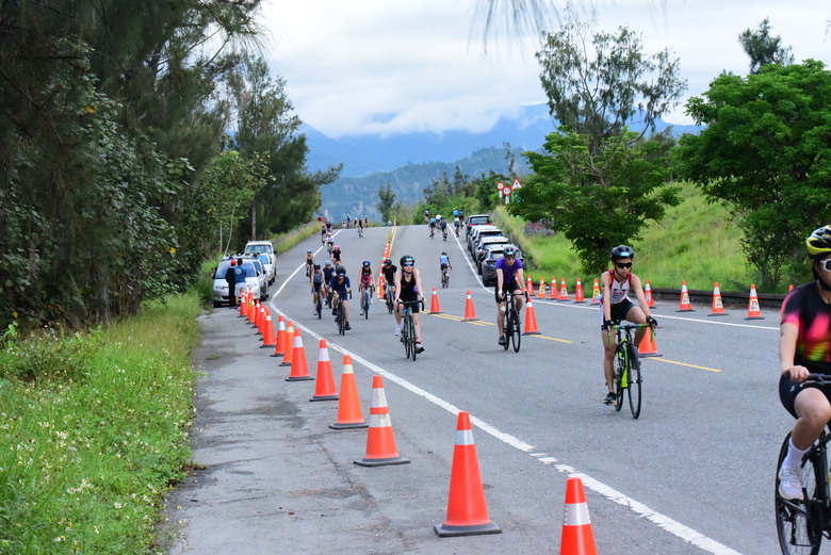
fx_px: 2125
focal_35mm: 92
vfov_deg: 14.9
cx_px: 416
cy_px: 278
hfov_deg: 22.1
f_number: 13
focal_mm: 92
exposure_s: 1/2500
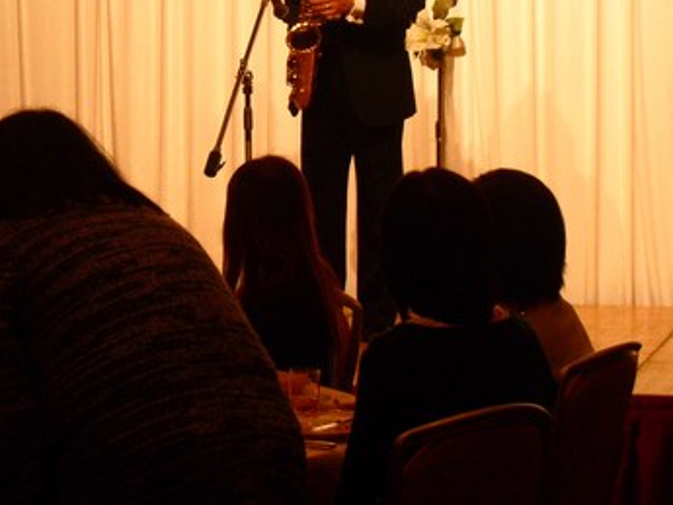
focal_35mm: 155
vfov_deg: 9.6
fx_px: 3015
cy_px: 147
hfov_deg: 12.7
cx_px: 265
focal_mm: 18.9
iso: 400
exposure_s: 1/60
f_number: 5.6
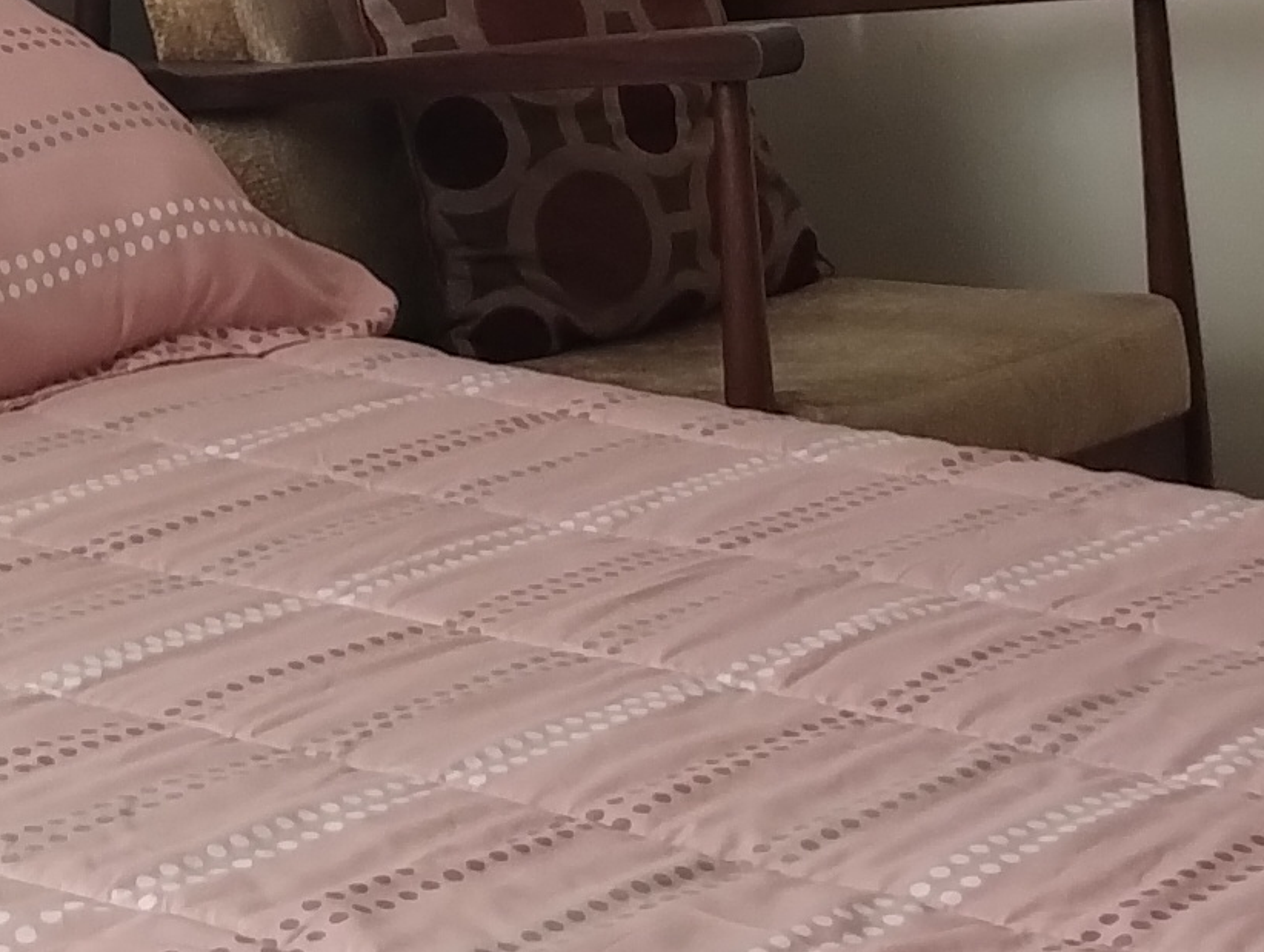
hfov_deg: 14.1
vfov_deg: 10.0
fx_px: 5083
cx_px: 225
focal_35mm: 139
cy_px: -832
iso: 875
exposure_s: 1/30
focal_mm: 4.27
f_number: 1.8
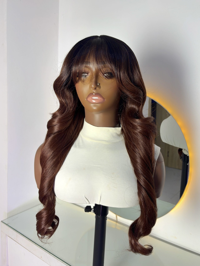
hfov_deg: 53.1
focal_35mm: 26
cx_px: 100
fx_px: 200
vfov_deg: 67.3
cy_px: 133
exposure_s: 1/100
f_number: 1.6
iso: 80
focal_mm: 5.96
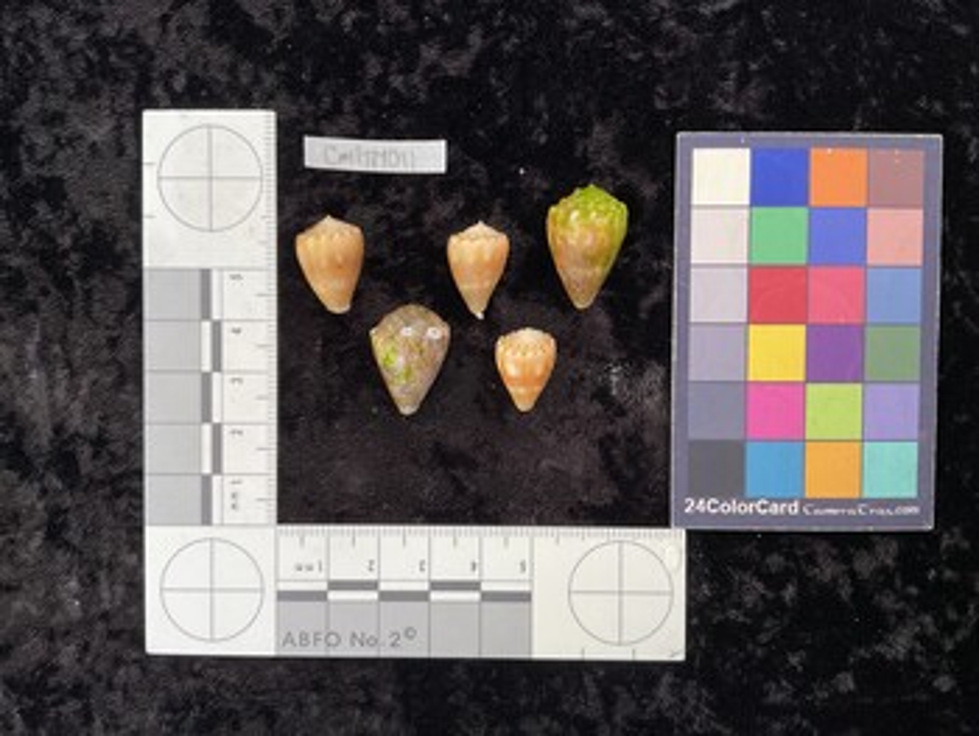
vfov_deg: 48.3
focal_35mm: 29
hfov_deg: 61.6
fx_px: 821
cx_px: 490
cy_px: 368
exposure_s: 1/60
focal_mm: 3
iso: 64
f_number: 1.8
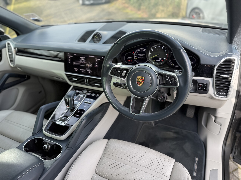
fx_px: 167
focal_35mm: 24
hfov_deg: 71.6
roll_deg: +4.6
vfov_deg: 56.8
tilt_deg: -32.6
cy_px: 90
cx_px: 120
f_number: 1.78
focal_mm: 6.76
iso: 80
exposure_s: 1/297
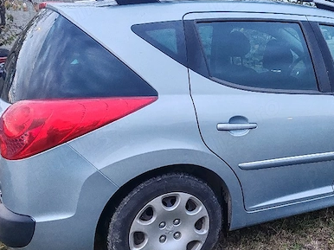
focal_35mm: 42
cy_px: 145
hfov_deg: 43.1
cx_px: 258
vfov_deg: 34.2
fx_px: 405
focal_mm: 6.12
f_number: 1.9
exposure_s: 1/100
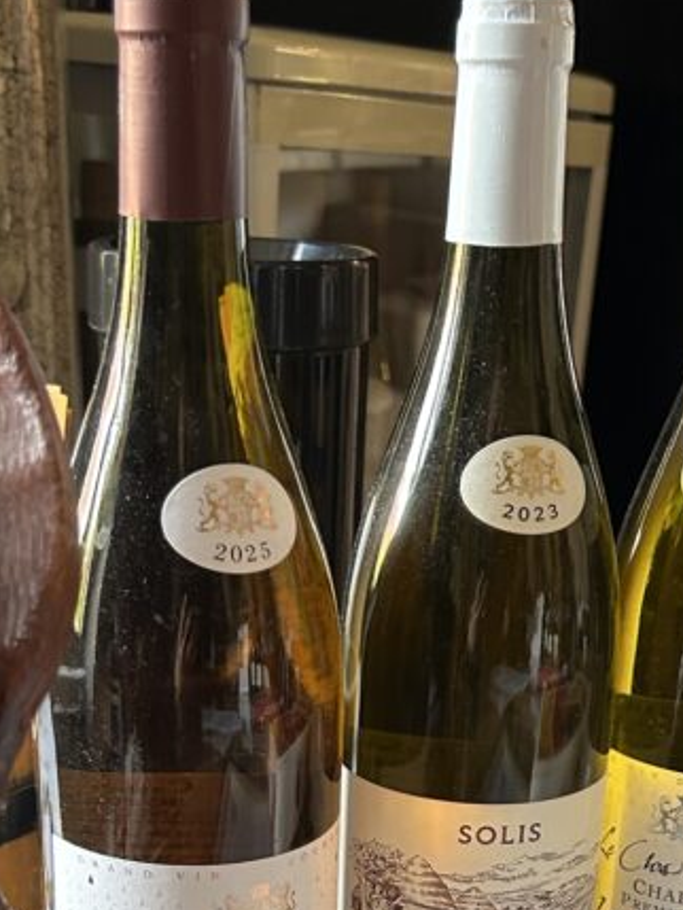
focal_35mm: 62
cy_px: 838
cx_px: 439
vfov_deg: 29.7
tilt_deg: -24.4
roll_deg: -3.8
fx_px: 1630
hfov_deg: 23.6
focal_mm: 5.7
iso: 160
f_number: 1.5
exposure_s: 1/50
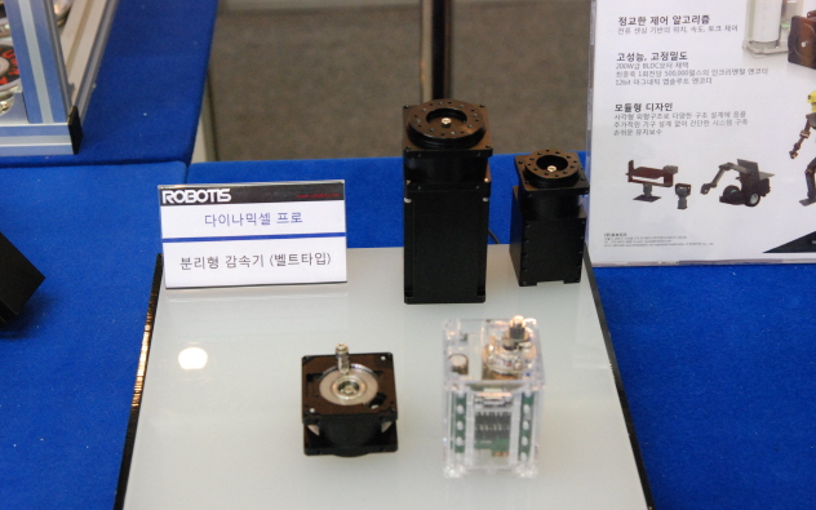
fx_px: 1379
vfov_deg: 21.0
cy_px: 259
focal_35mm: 62
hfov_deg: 33.0
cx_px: 404
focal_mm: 40
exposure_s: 1/60
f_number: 4.5
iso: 1600
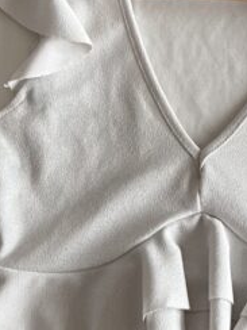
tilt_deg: -76.2
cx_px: 224
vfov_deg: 27.3
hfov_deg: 20.3
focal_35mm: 71
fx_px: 675
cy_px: 121
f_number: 1.5
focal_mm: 5.7
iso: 160
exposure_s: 1/60
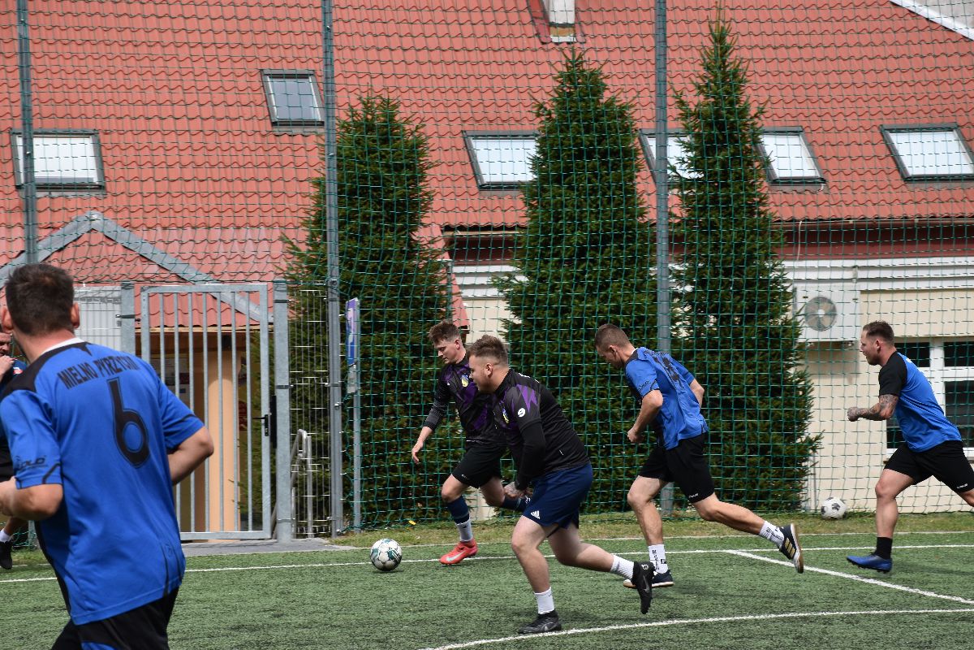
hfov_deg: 18.2
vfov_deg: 12.2
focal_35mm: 112
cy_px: 325
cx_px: 487
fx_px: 3044
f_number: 9
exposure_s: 1/320
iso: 200
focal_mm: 75
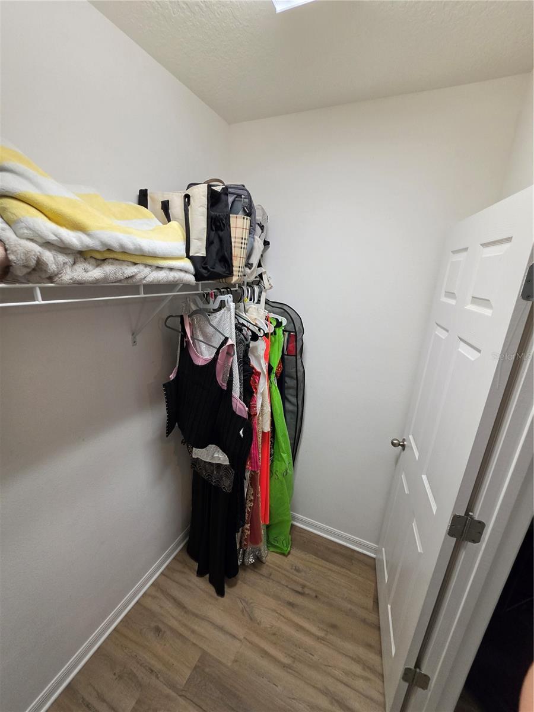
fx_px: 267
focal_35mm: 13
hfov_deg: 89.9
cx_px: 267
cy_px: 356
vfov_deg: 106.2
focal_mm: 2.2
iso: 320
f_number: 1.9
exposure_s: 1/120
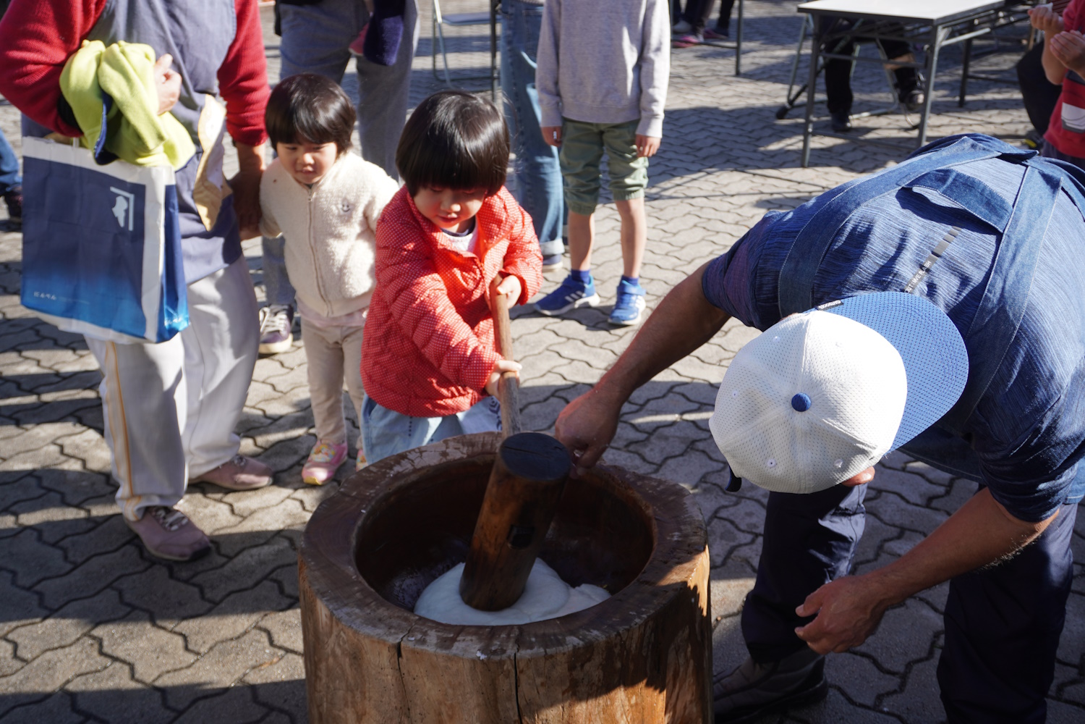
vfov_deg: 35.5
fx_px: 1130
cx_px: 542
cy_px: 362
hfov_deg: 51.3
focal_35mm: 38
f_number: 5.6
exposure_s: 1/250
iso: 100
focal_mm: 25
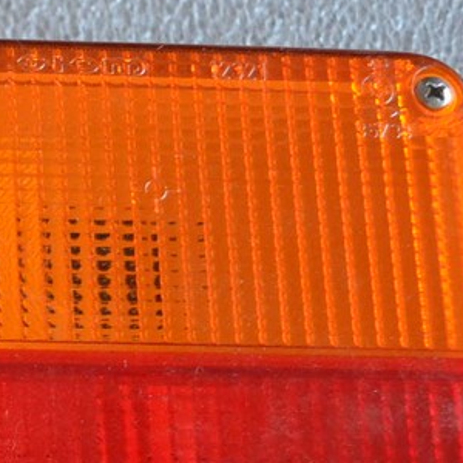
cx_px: -446
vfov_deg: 13.7
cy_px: 423
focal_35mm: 126
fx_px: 1907
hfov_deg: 12.3
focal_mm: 22
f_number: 4
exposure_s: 1/60
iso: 2200
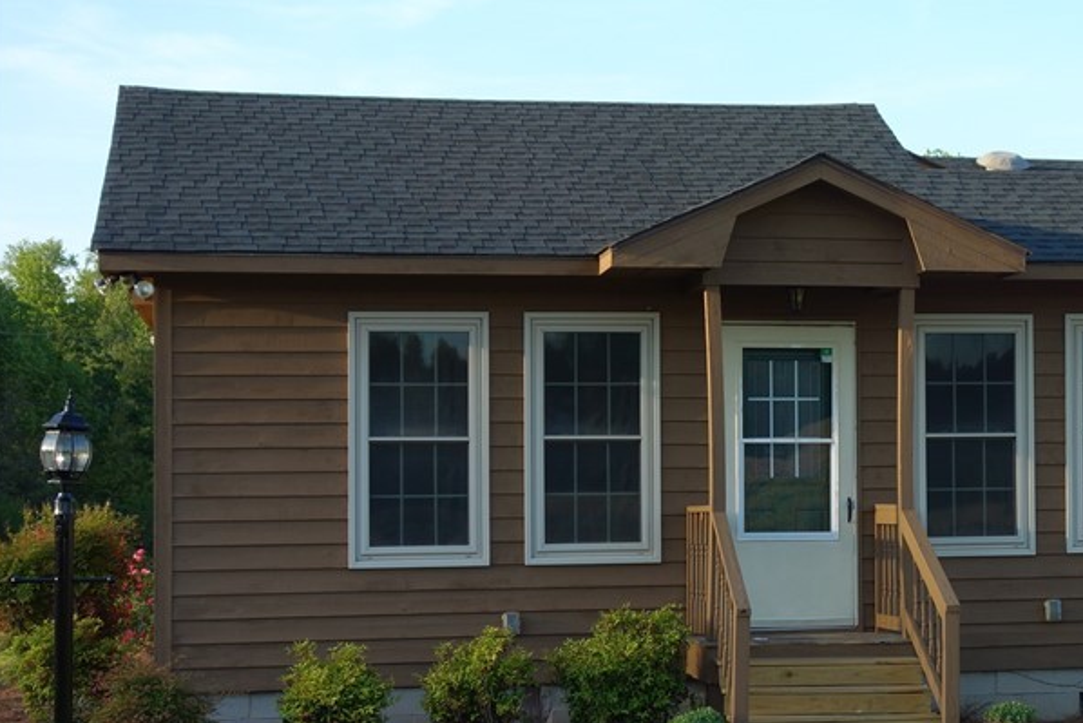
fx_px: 2678
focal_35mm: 89
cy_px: 424
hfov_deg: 22.3
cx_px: 973
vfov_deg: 15.4
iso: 125
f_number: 4
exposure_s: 1/250
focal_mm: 18.23
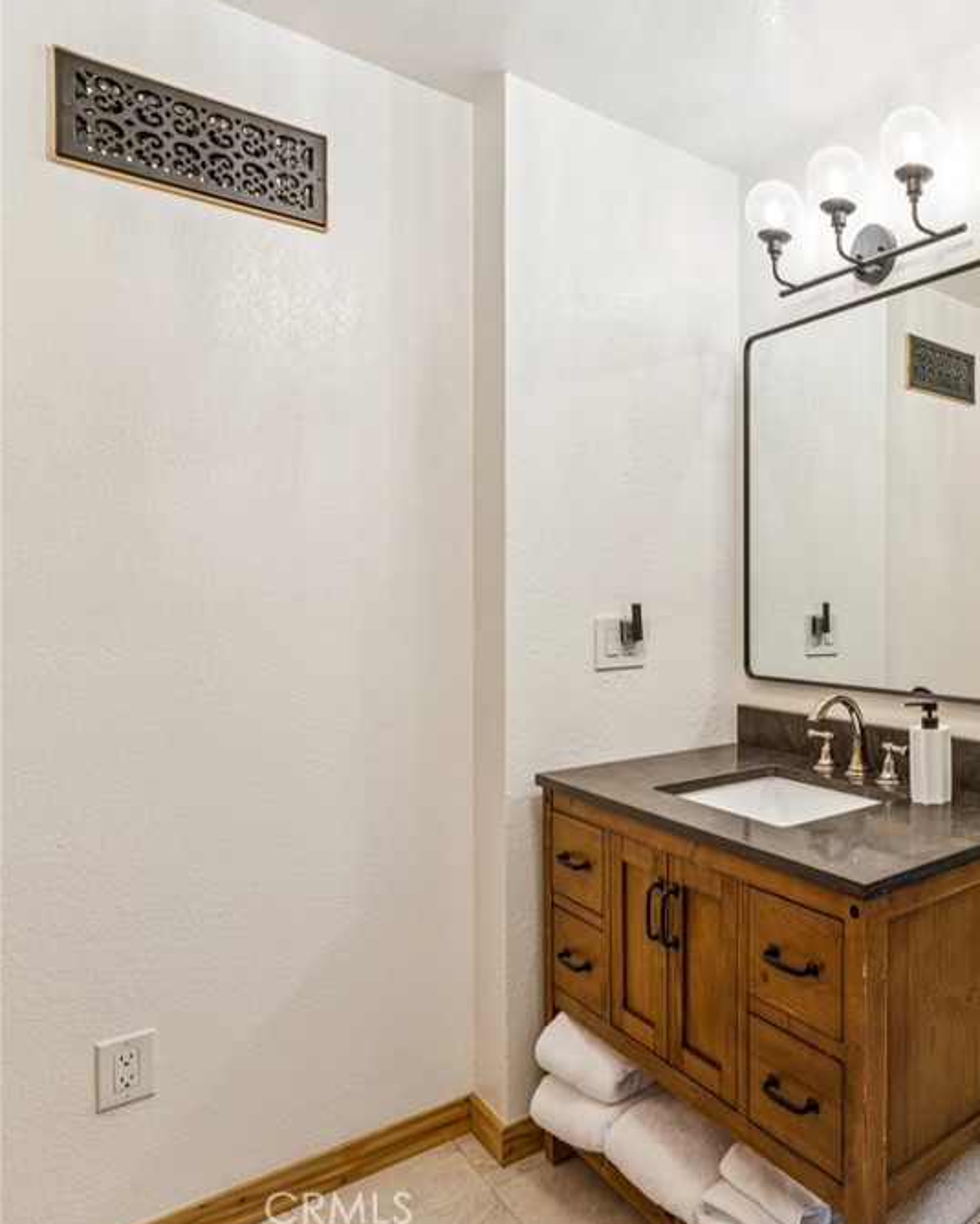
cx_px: 936
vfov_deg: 71.9
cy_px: 610
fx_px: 844
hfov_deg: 51.0
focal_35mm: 23
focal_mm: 16.2
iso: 100
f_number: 13
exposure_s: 1/2
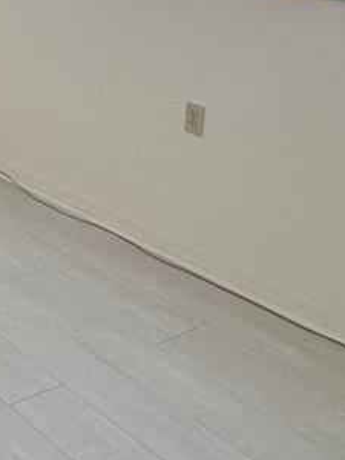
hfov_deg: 20.4
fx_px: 744
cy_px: -51
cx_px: -233
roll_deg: -0.2
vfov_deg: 30.6
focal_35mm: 56
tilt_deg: -3.3
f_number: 2.2
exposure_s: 1/99
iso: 100
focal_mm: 2.22
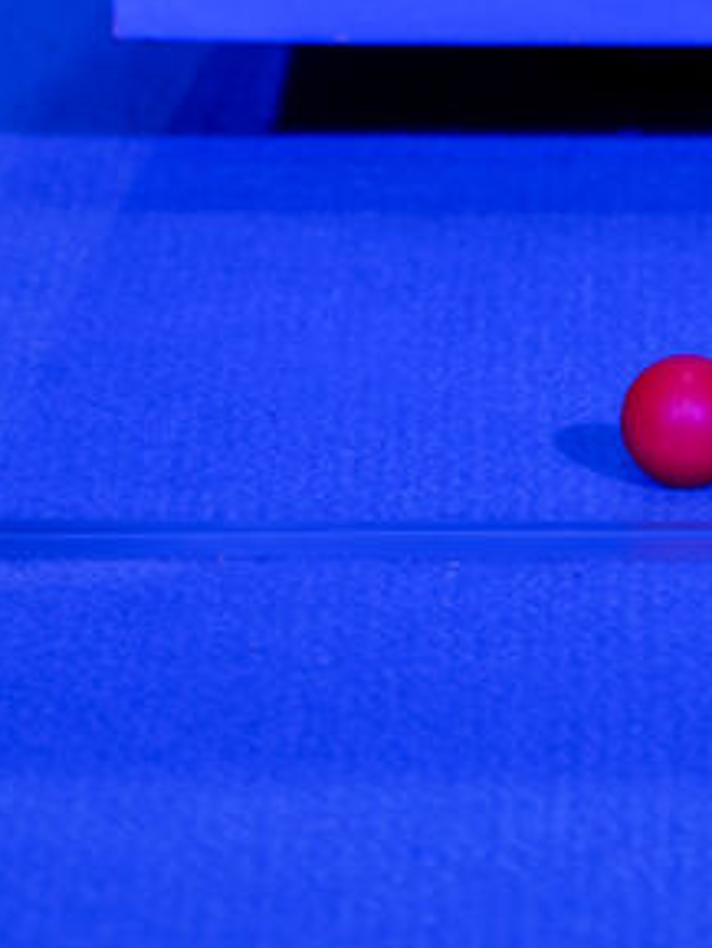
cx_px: 891
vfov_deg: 5.2
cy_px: -407
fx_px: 10359
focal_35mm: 378
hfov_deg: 3.9
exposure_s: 1/80
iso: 500
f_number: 2.8
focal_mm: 70
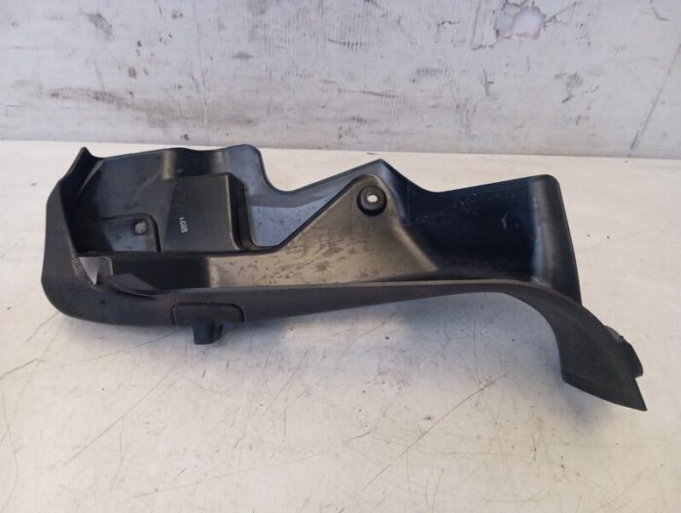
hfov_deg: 63.4
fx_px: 552
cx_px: 340
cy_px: 256
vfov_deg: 49.9
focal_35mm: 28
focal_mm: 4.22
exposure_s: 1/33.3
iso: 735
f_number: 1.8
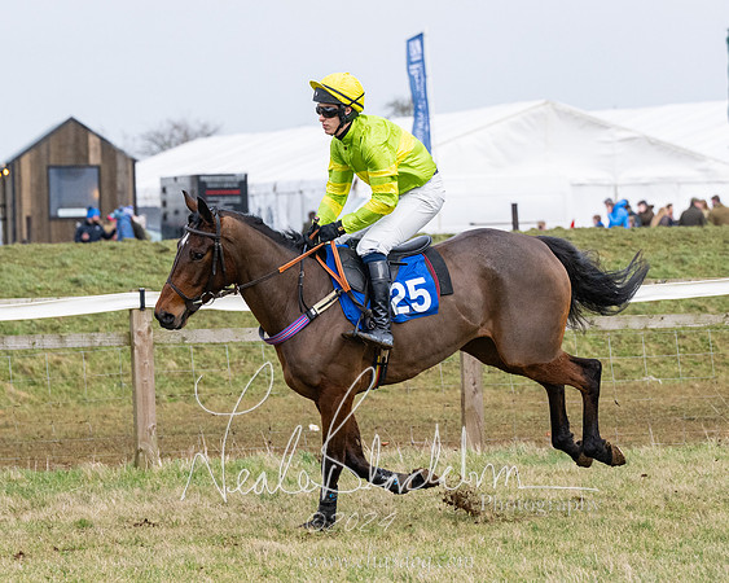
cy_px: 281
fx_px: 4484
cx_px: 448
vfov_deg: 7.4
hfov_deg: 9.3
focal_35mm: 208
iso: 800
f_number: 4
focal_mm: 110
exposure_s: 1/2000
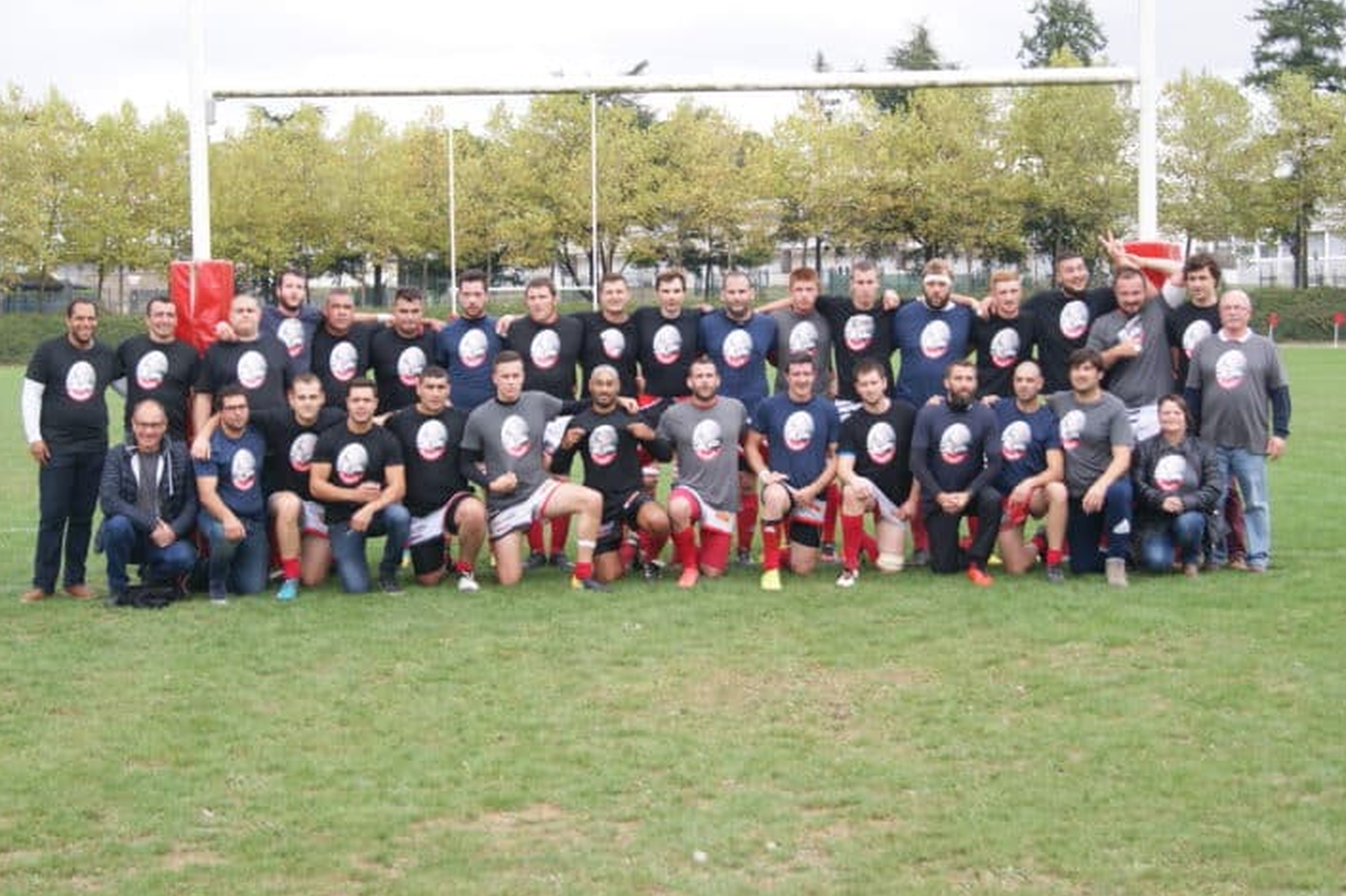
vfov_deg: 20.0
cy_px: 399
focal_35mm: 68
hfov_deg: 29.7
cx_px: 622
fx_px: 2541
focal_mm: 40
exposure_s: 1/125
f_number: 5.6
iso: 100
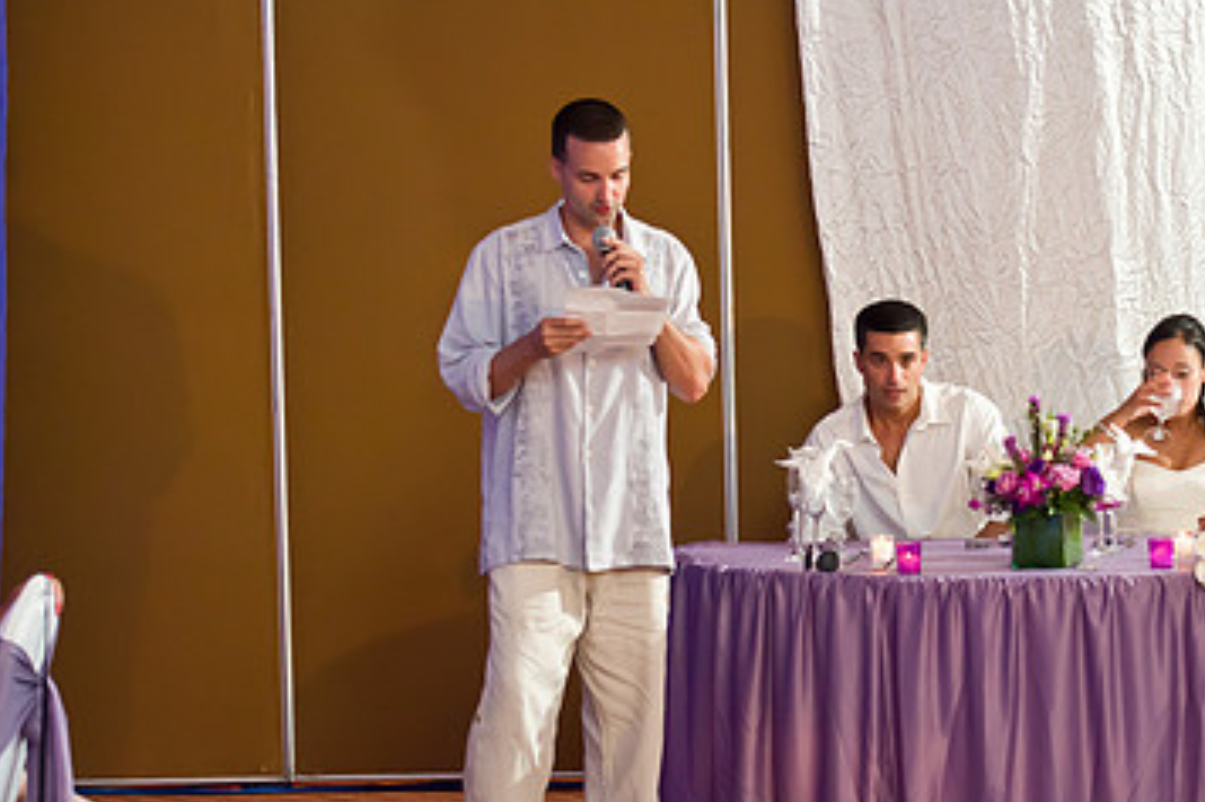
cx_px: 911
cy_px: 416
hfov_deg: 17.8
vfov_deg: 12.0
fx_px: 3814
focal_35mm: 114
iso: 1600
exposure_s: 1/125
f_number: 3.2
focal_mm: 70
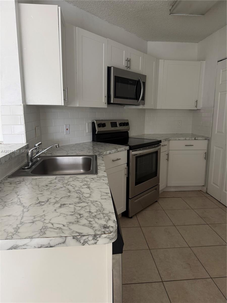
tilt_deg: -9.1
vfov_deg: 71.6
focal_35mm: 24
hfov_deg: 56.8
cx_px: 114
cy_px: 152
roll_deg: -1.1
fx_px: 210
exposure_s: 1/121
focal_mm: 6.76
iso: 200
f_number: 1.78
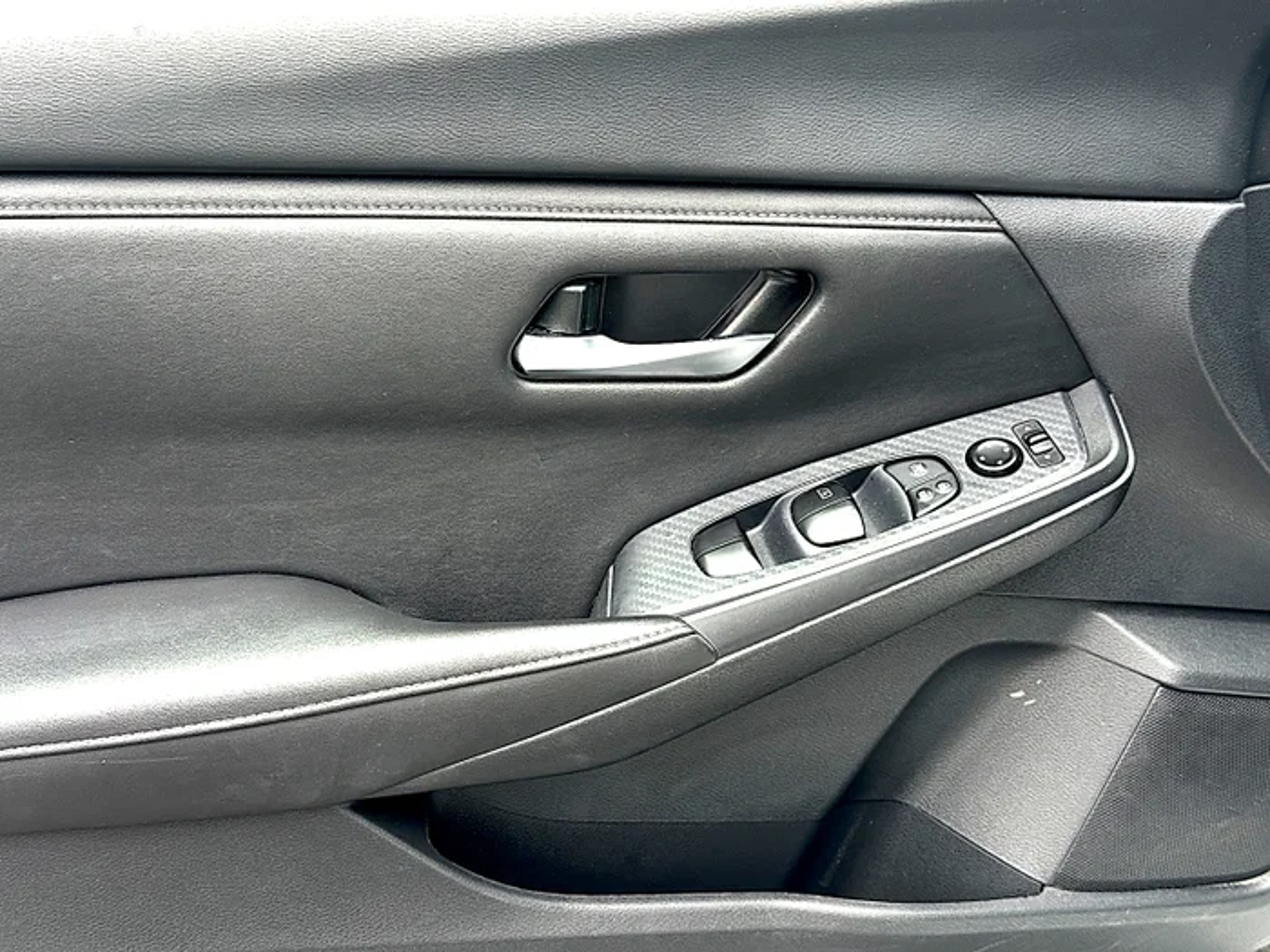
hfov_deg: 39.7
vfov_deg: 30.3
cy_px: 476
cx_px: 635
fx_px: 1761
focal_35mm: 48
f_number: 1.78
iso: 64
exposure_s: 1/435
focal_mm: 6.86
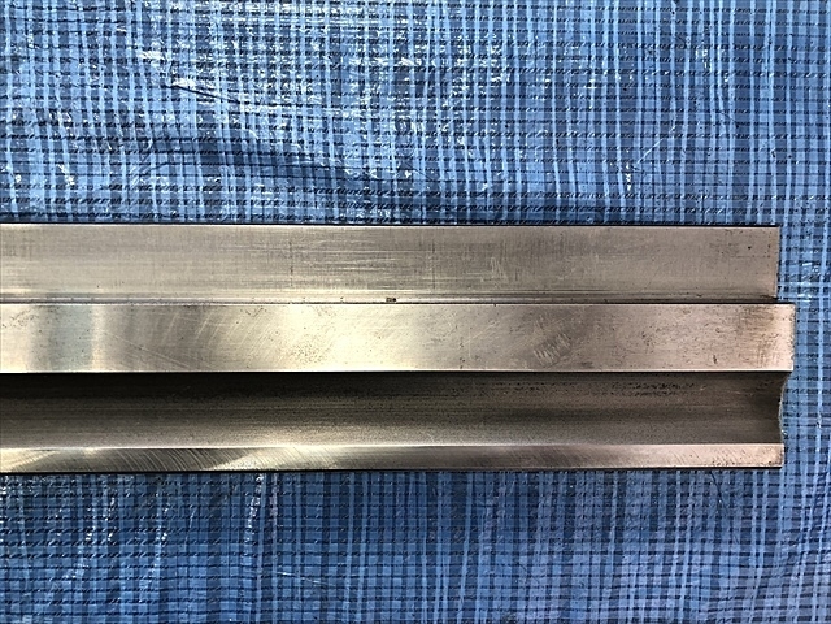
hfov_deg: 63.4
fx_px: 672
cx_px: 416
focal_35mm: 28
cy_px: 312
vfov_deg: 49.7
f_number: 1.8
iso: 40
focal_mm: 3.99
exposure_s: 1/24
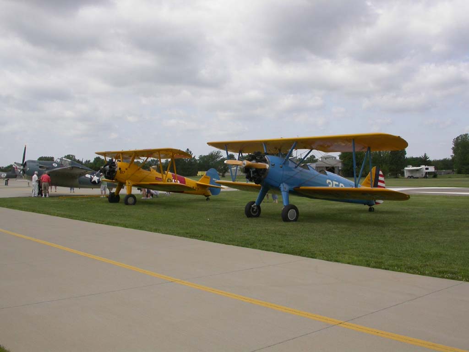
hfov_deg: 49.0
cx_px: 234
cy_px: 176
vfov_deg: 37.7
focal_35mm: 38
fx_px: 515
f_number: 7.5
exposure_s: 1/290
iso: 100
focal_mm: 7.85
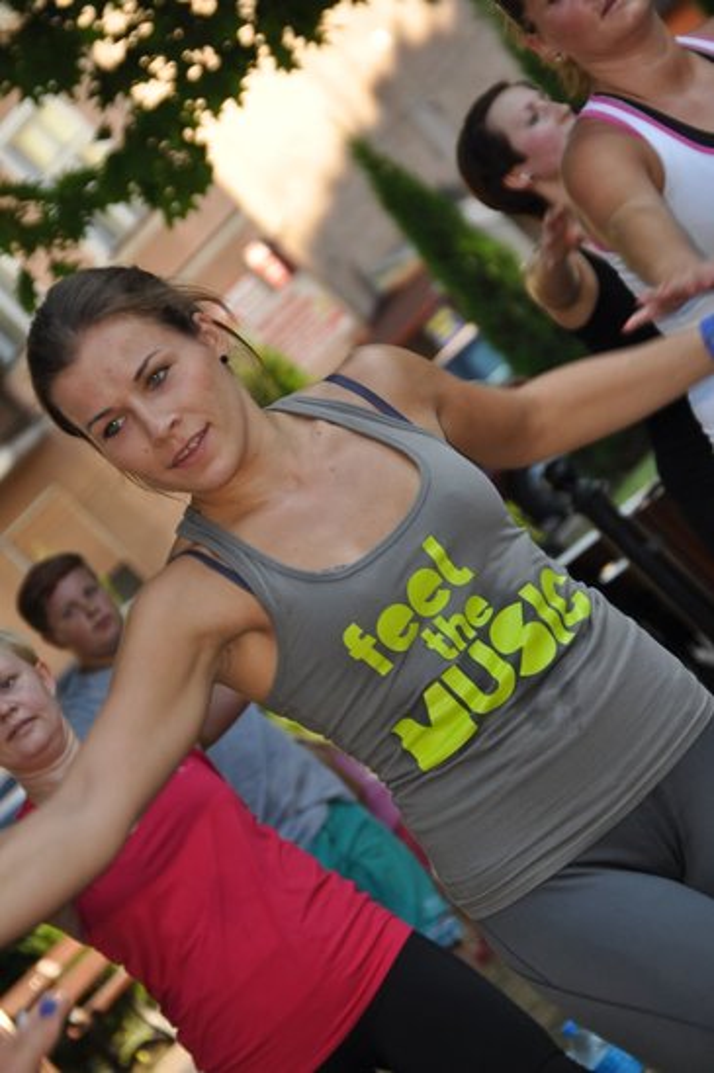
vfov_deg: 14.0
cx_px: 357
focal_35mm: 147
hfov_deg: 9.3
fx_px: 4381
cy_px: 536
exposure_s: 1/125
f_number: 5.6
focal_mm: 98
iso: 200
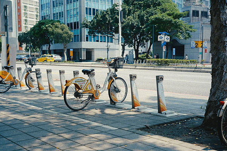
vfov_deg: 29.8
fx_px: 284
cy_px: 83
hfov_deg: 43.5
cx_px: 99
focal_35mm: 45
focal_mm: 35
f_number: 4.5
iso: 200
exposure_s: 1/320
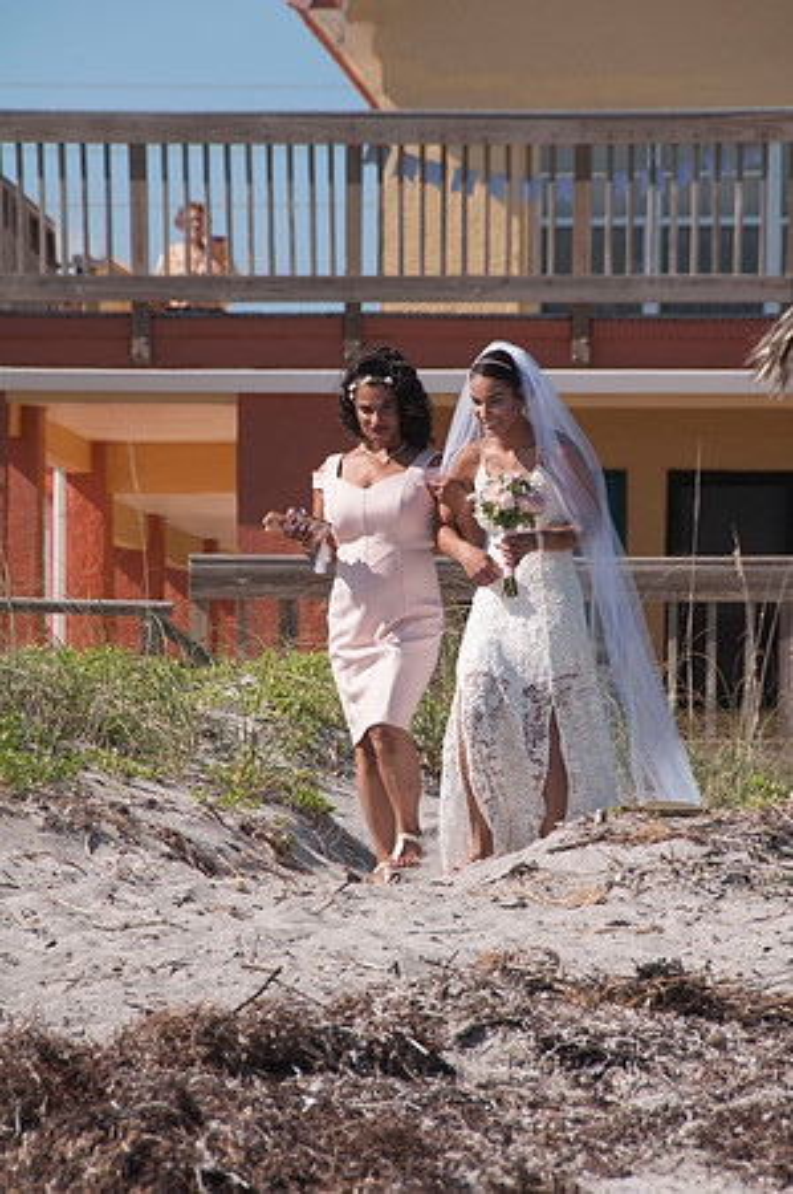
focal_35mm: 300
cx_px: 396
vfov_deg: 6.9
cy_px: 597
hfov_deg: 4.6
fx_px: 9935
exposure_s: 1/250
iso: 100
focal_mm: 200
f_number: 11
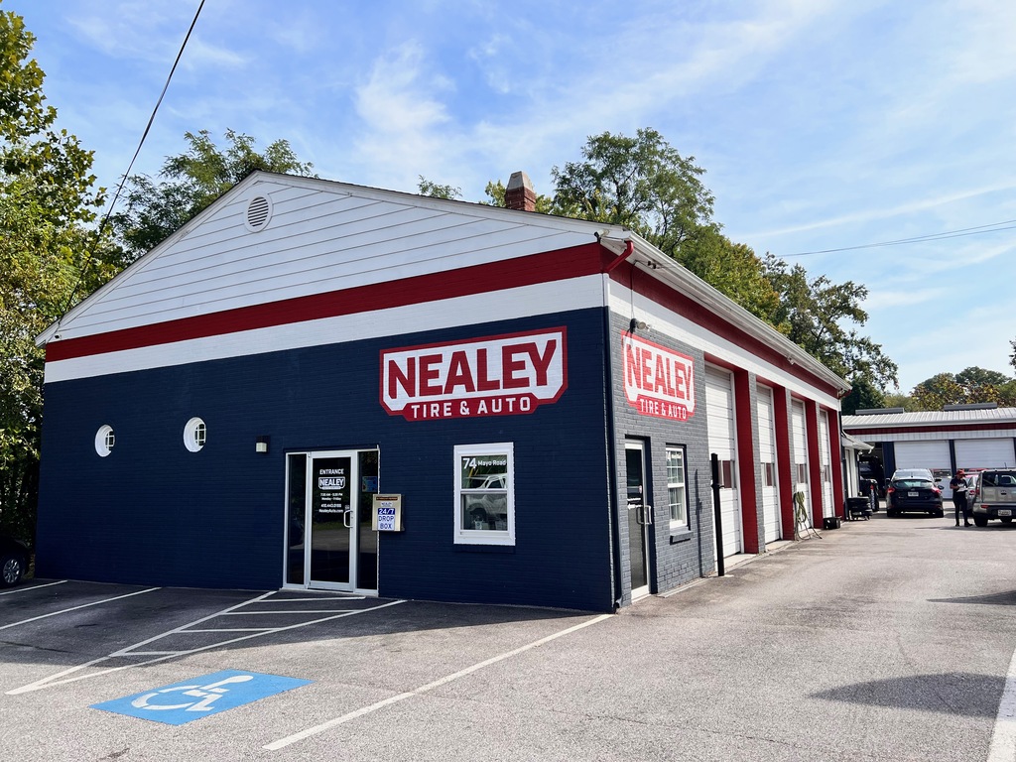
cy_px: 381
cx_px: 508
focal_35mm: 26
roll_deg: +1.5
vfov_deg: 53.1
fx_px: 763
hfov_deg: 67.3
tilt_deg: +8.0
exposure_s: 1/4274
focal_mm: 5.7
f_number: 1.5
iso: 50
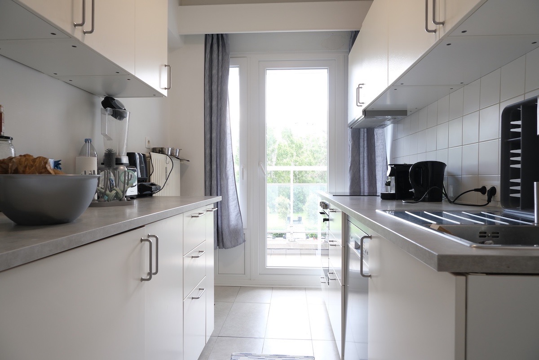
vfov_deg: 55.1
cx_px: 270
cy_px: 180
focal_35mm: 23
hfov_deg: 76.1
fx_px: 344
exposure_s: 1/15
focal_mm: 15
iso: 400
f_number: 6.4
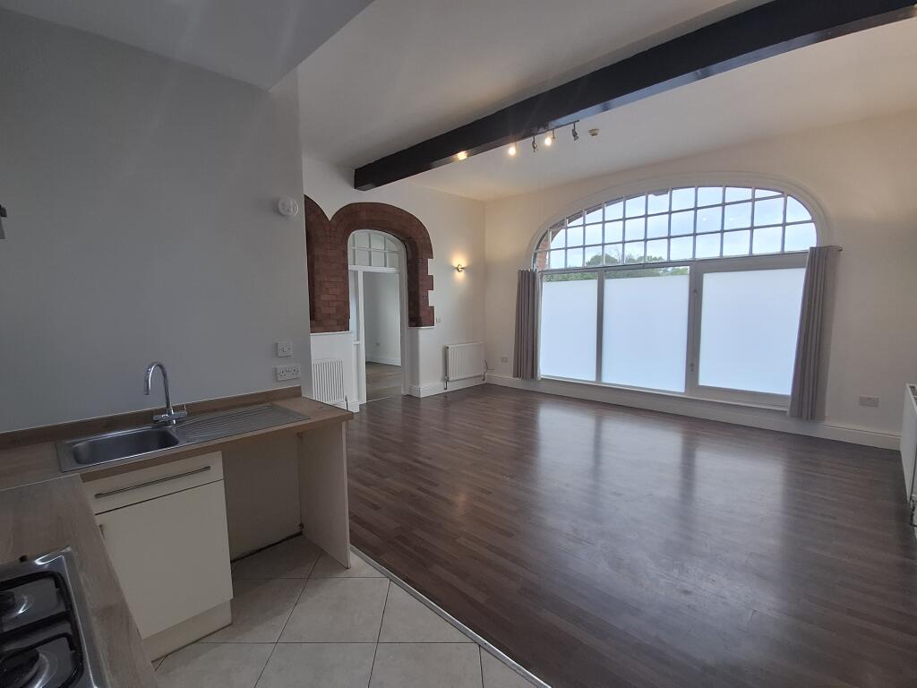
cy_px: 344
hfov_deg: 94.5
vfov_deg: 78.1
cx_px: 458
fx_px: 424
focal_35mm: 16
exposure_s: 1/137
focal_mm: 1.64
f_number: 2.2
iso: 40
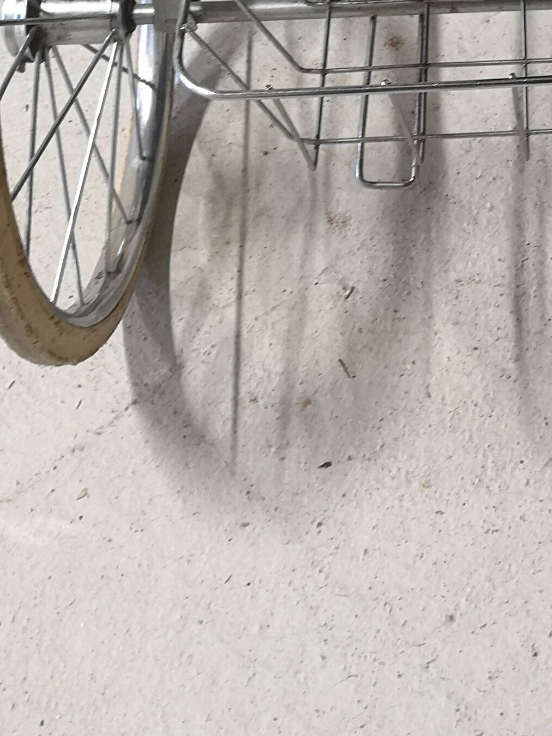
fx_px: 1552
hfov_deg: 19.4
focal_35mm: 73
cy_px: -206
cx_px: 584
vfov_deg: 23.7
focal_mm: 5.58
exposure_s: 1/33.3
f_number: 1.8
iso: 250
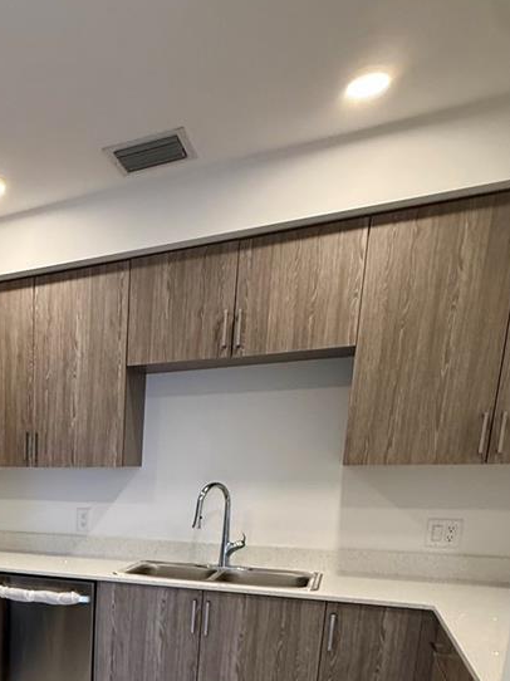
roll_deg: +0.7
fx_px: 609
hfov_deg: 39.5
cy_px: 601
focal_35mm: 31
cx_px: -11
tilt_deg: -11.1
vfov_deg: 52.1
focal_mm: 2.22
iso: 320
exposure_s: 1/120
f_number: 2.2
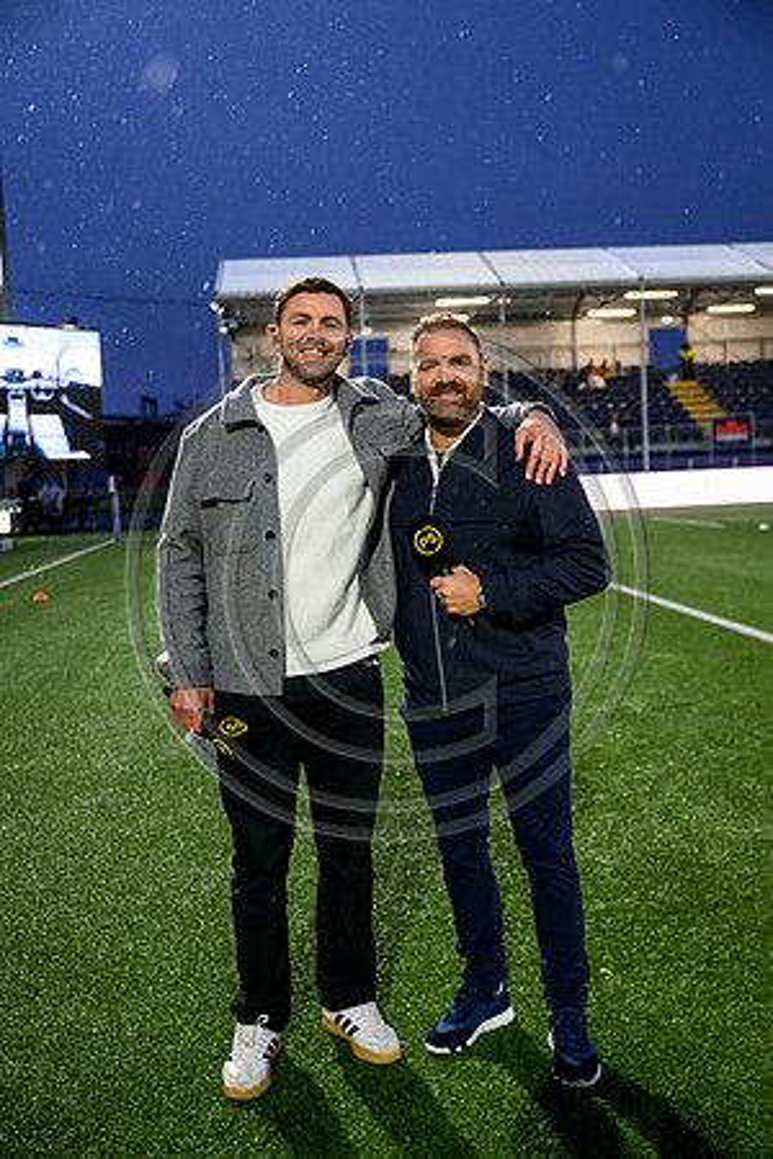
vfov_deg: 48.5
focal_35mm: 40
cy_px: 580
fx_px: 1288
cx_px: 386
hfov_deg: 33.4
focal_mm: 40
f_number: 2.8
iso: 3200
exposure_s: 1/640
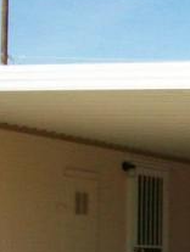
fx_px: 1153
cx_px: 407
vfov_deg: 12.4
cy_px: 240
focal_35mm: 158
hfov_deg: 8.8
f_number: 5.5
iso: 64
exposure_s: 1/250
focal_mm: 5.7
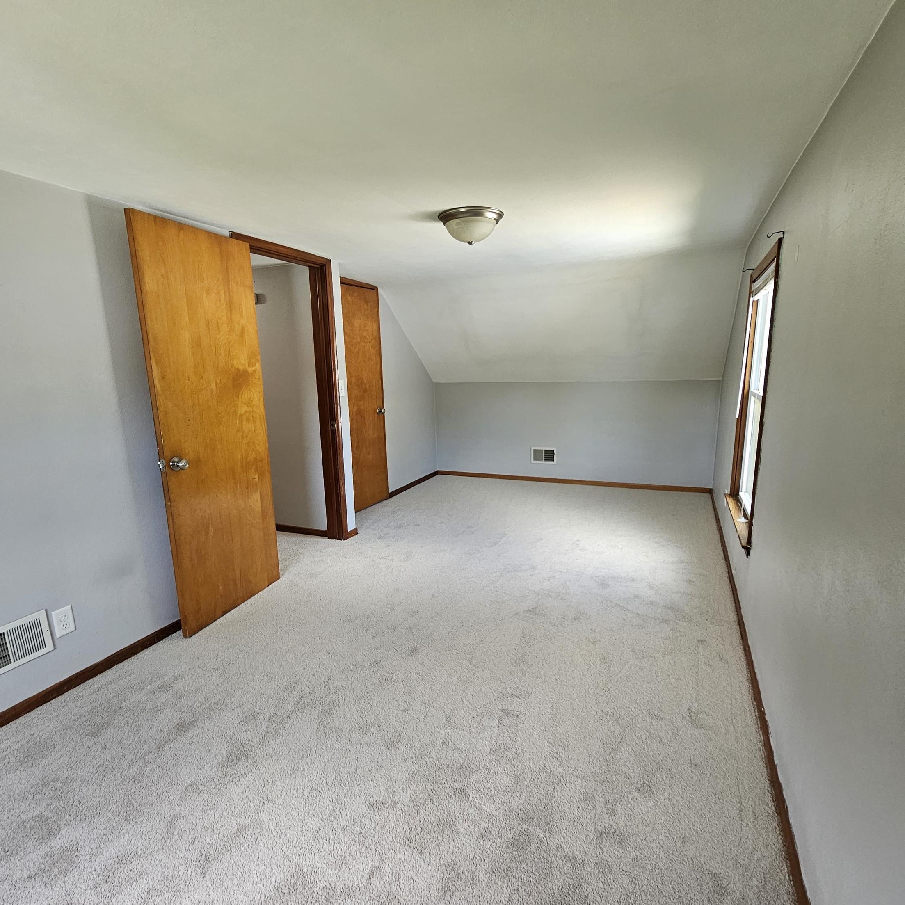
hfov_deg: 87.4
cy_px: 466
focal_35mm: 16
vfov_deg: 87.4
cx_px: 439
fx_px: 473
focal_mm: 2.2
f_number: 2.2
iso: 125
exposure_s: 1/60
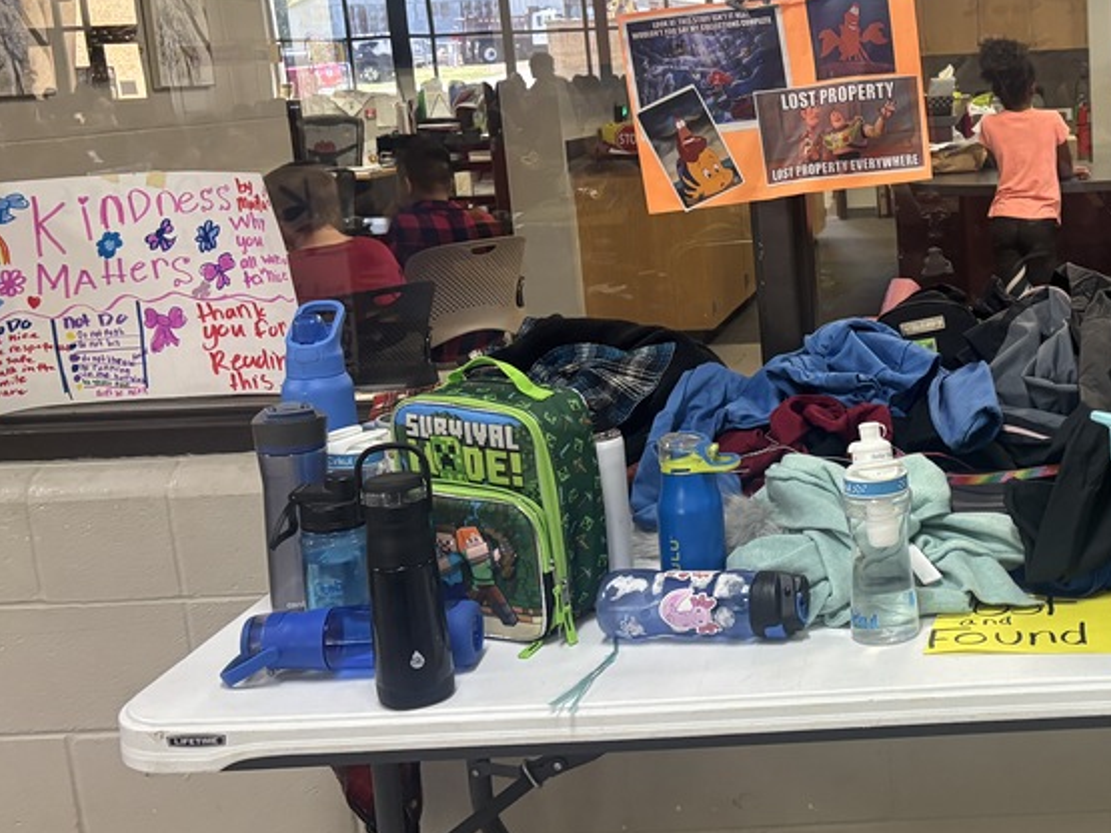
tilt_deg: -10.0
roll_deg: +3.0
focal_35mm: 48
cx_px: 1007
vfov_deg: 30.2
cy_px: 328
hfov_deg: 37.0
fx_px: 1540
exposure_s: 1/60
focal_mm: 5.96
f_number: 1.6
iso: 250
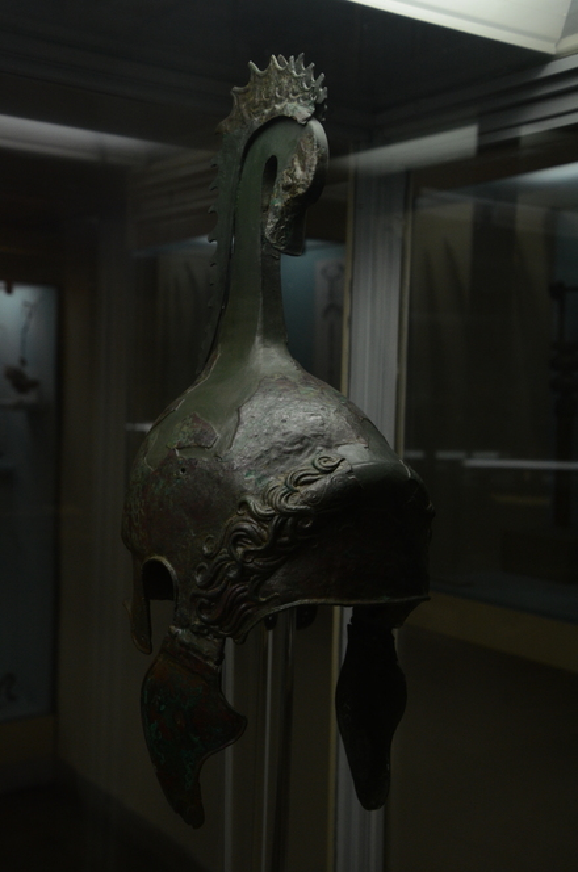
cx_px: 289
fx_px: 1124
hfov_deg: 28.8
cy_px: 436
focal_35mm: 46
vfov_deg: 42.4
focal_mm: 31
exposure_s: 1/160
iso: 1000
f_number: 6.3
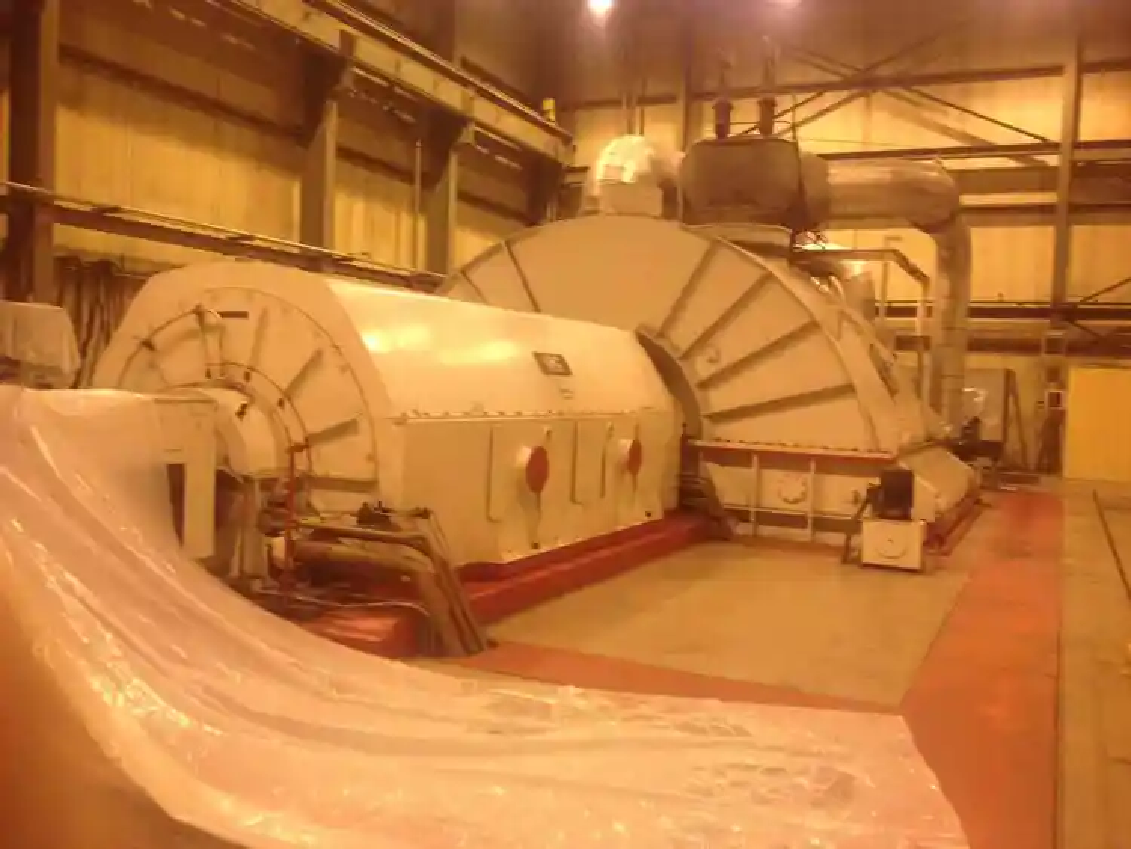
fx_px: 1144
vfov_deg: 40.7
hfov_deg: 52.6
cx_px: 566
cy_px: 424
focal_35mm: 35
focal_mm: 4.28
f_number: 2.4
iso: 200
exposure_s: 1/20
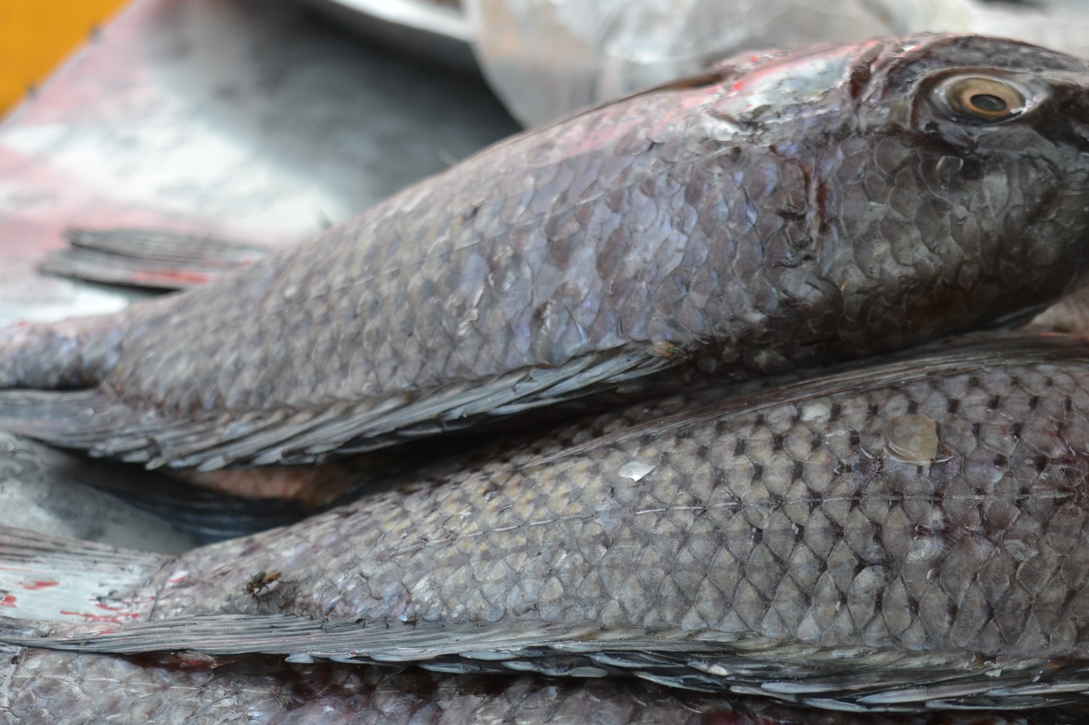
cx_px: 839
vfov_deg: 14.4
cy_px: 462
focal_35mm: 95
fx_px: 2873
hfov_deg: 21.3
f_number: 5.6
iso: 160
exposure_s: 1/125
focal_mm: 38
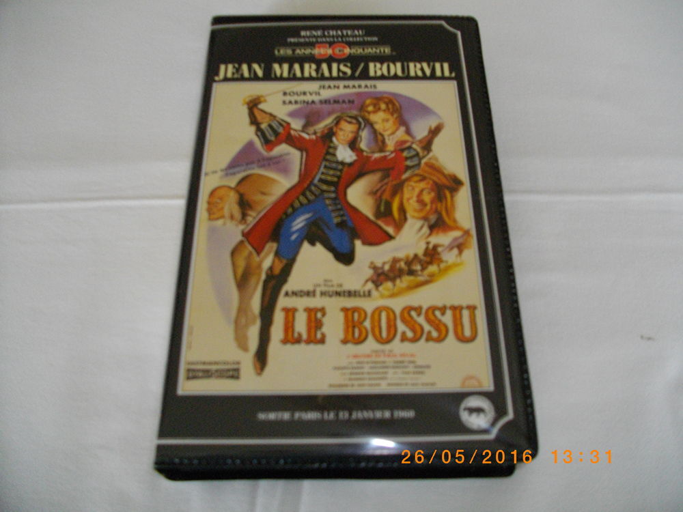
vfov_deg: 44.2
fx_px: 631
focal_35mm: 32
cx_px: 342
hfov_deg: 56.8
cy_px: 256
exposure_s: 1/50
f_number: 2.9
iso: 344
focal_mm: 5.7
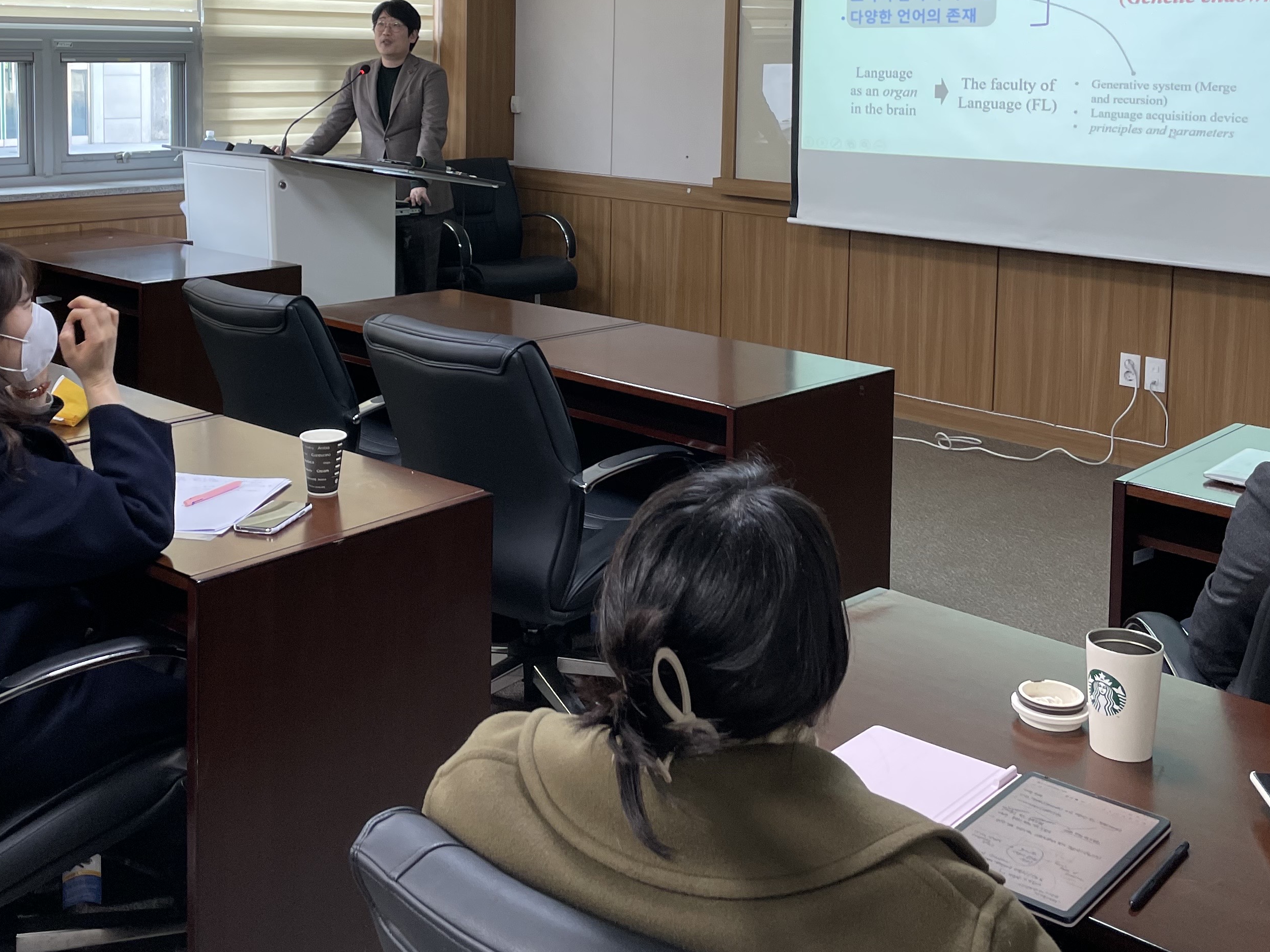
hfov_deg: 44.7
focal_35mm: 42
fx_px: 1541
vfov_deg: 33.4
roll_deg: -1.2
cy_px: 192
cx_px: 559
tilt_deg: -5.1
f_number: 1.6
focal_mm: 4.2
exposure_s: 1/60
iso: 64
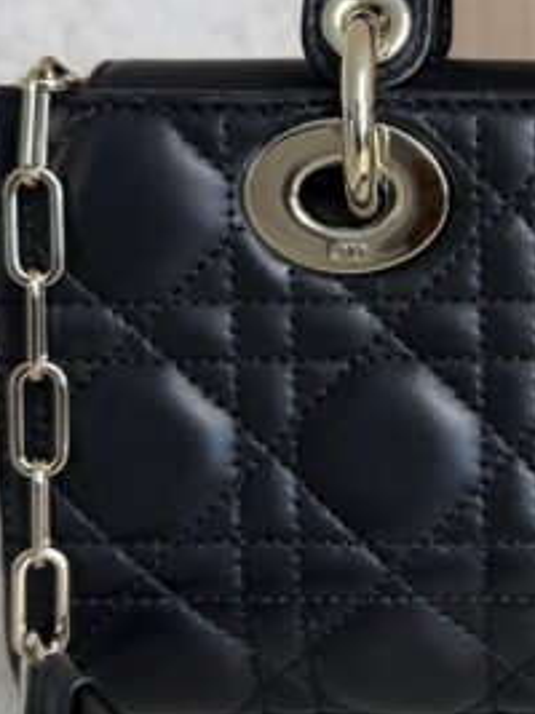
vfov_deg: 27.0
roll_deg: -0.2
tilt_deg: -12.2
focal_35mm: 72
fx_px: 1485
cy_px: 334
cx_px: 615
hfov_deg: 19.4
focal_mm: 6.76
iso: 100
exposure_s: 1/120
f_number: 1.78
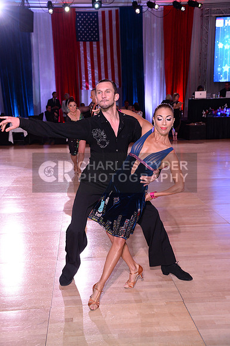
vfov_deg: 39.6
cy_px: 173
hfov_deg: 26.9
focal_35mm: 50
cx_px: 115
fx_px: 481
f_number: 5.6
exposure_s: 1/250
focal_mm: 50
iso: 2000
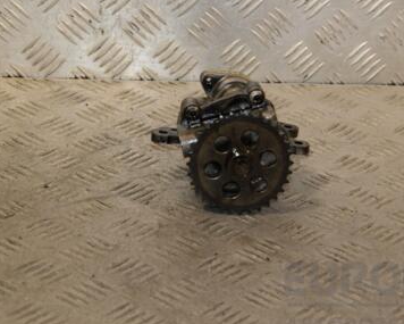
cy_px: 127
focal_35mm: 114
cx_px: 263
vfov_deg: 13.5
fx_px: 1363
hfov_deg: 16.8
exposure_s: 1/200
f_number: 7.1
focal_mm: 48
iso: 800
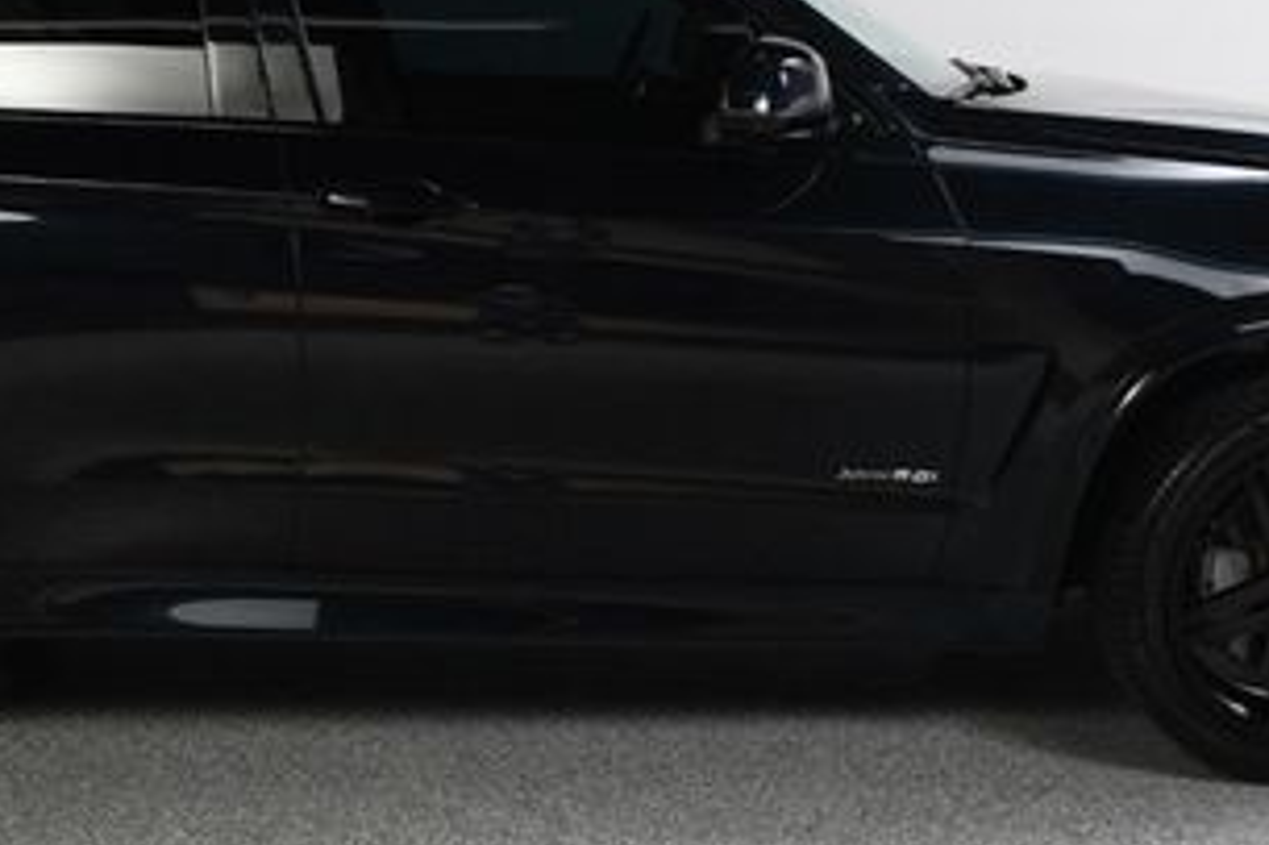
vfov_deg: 21.5
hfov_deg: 31.7
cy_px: 362
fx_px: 2219
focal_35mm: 63
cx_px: 445
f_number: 10
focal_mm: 20
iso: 100
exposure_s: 1/160
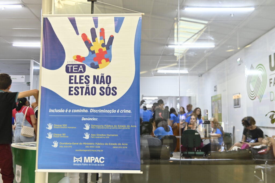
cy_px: 92
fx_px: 305
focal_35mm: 40
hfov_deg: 48.5
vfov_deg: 33.3
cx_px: 138
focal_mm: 40
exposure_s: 1/160
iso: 1250
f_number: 2.8
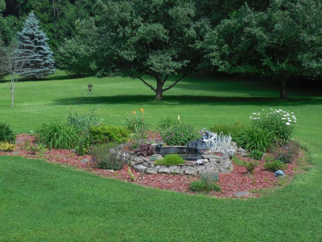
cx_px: 161
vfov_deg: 29.7
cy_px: 121
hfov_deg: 38.9
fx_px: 456
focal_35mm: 49
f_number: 4.8
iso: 125
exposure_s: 1/400
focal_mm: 8.8
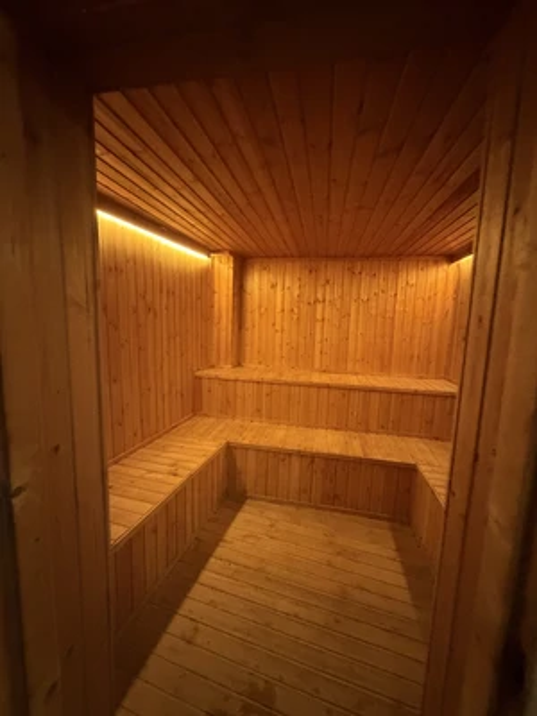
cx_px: 268
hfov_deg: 85.7
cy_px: 358
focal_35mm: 14
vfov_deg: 102.1
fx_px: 290
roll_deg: -1.4
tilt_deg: -6.5
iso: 1600
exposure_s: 1/33
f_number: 2.2
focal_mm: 2.22
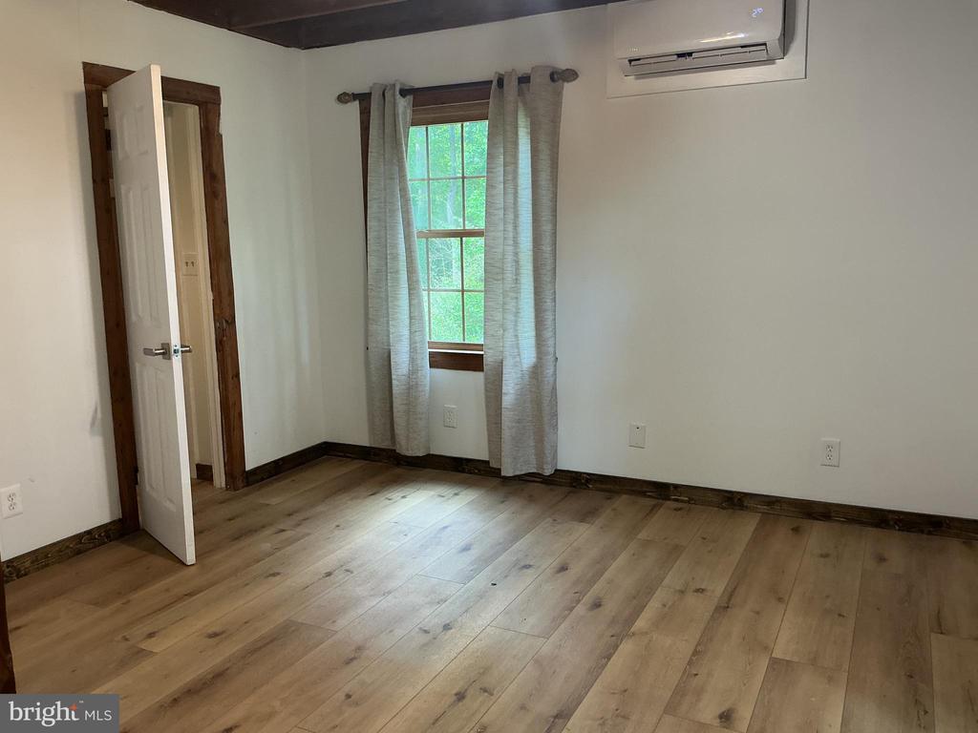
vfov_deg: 48.2
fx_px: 819
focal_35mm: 29
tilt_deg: -8.1
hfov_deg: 61.7
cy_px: 366
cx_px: 489
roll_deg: +1.7
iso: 125
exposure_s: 1/60
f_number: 1.8
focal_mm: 3
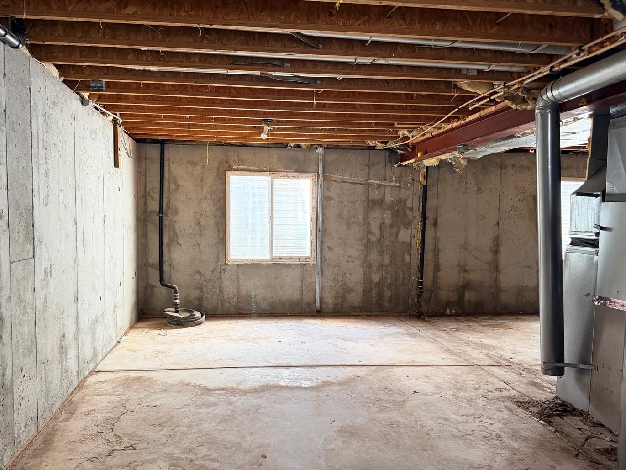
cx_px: 283
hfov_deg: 63.3
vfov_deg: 49.7
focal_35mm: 28
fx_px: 506
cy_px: 249
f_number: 1.78
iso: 250
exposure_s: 1/60
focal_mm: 6.76
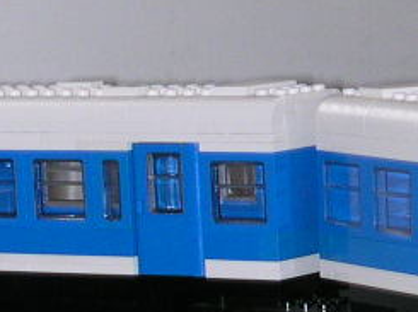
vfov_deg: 5.5
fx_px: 3231
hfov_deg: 7.4
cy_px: 215
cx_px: 447
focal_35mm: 268
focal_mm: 9.7
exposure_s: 1/60
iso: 100
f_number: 3.5
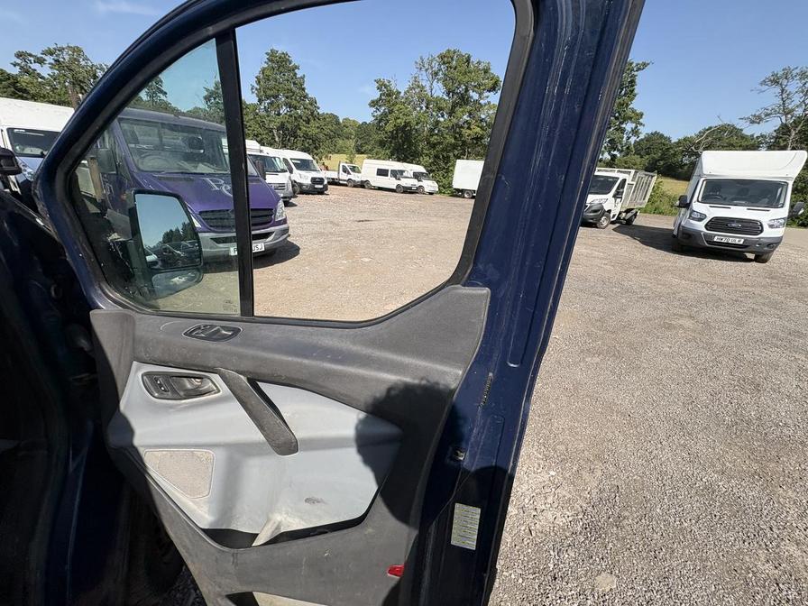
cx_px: 404
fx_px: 327
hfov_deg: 102.1
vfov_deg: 85.7
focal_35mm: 14
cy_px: 303
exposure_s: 1/1198
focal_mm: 2.22
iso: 50
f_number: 2.2
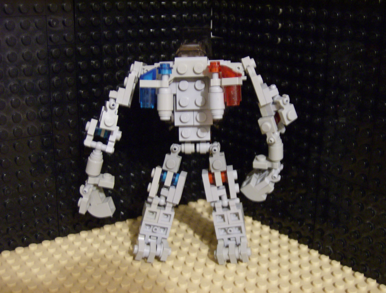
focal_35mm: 46
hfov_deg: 41.1
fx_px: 515
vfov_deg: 31.8
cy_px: 146
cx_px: 193
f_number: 3.1
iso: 200
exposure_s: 1/2.9
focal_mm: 7.7
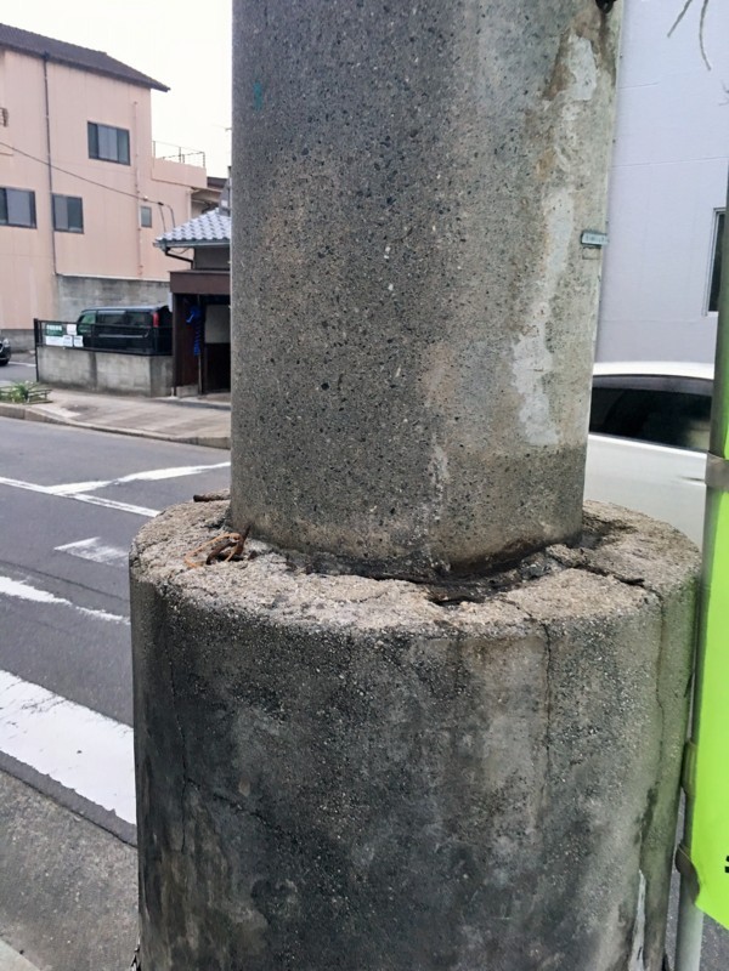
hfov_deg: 48.2
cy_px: 486
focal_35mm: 29
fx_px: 814
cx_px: 364
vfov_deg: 61.7
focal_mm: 4.15
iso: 80
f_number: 2.2
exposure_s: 1/15
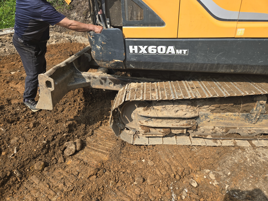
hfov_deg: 73.9
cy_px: 100
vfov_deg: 58.9
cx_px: 134
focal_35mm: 23
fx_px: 178
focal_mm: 5.4
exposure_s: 1/2921
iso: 64
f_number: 1.8
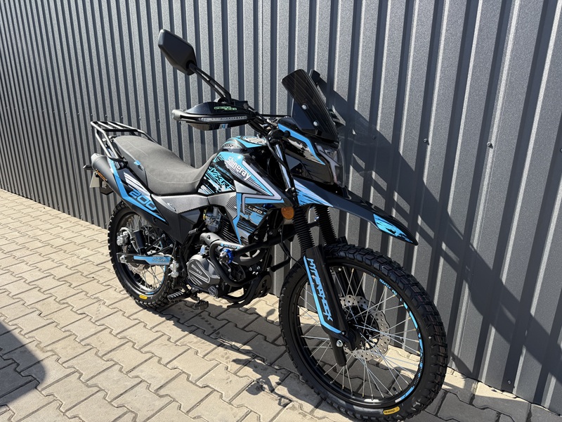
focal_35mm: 24
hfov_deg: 71.6
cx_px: 281
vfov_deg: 56.8
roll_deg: -0.4
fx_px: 390
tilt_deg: -17.4
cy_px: 211
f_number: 1.78
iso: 80
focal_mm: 6.76
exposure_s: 1/1437
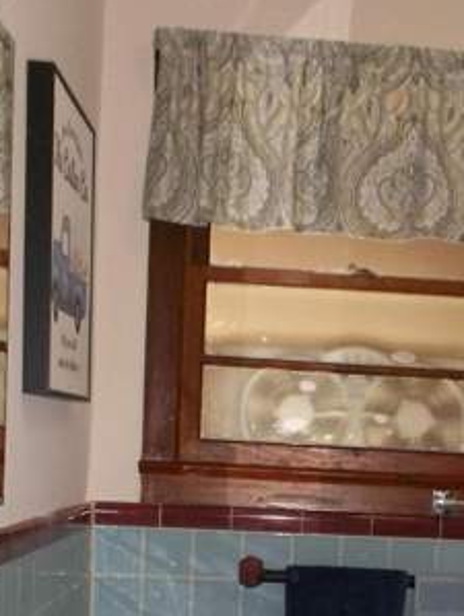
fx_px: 1106
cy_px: 584
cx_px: 382
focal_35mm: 62
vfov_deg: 29.5
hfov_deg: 23.3
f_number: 3.3
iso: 160
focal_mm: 4.1
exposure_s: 1/30
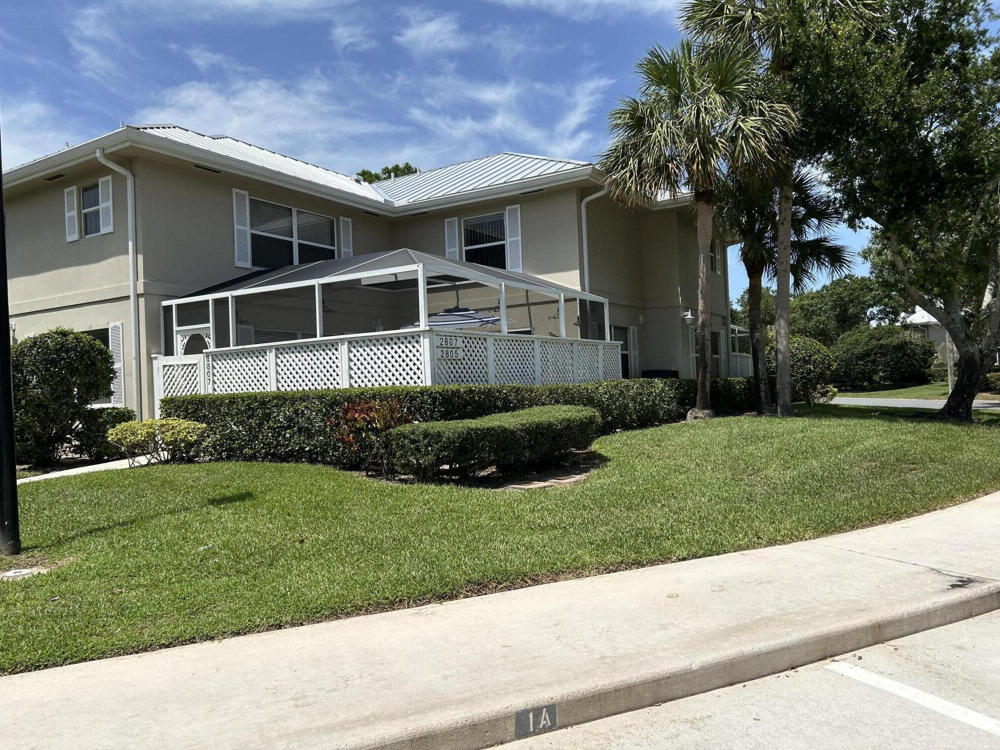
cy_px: 375
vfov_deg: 53.1
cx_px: 500
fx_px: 751
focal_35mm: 26
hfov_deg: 67.3
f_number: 1.5
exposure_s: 1/4831
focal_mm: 5.7
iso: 50
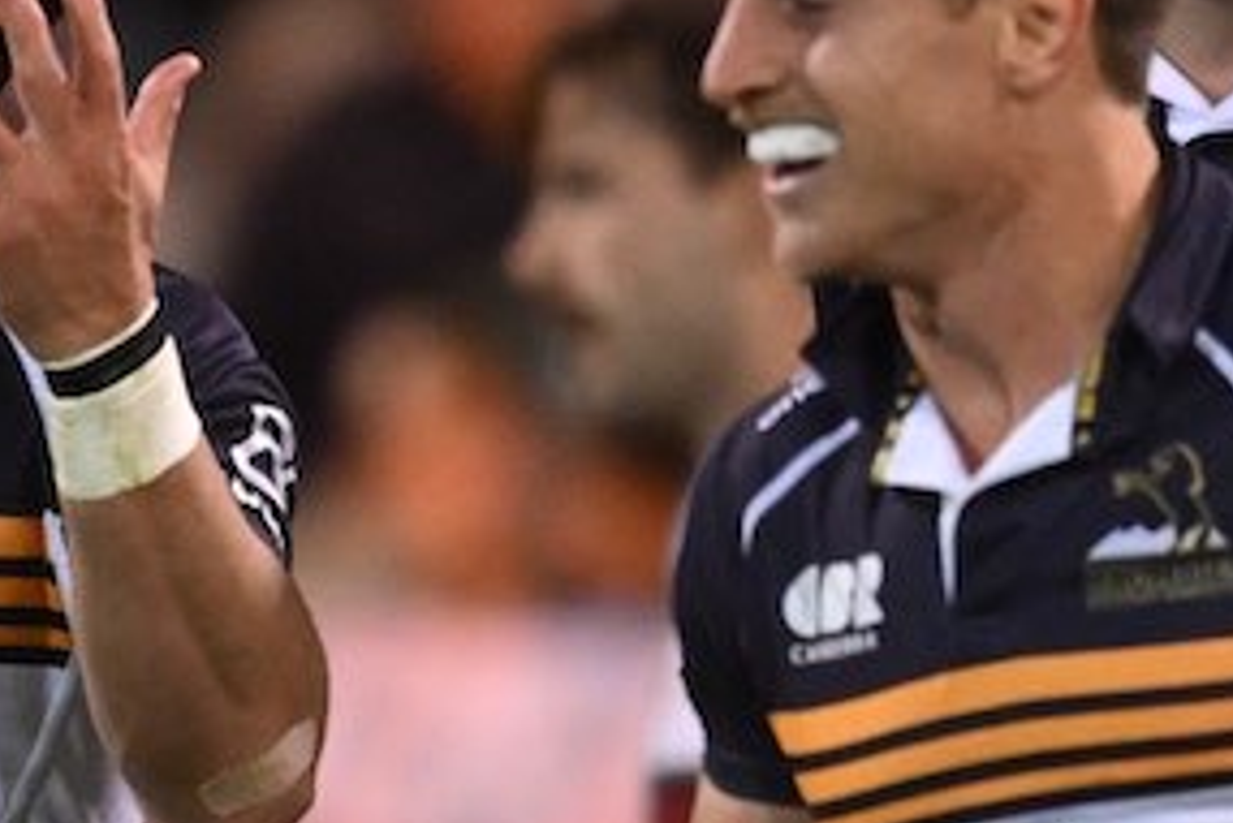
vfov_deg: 1.1
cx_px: 371
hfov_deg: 1.6
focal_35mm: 1259
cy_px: 422
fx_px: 43141
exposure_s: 1/1250
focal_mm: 400
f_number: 2.8
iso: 4000
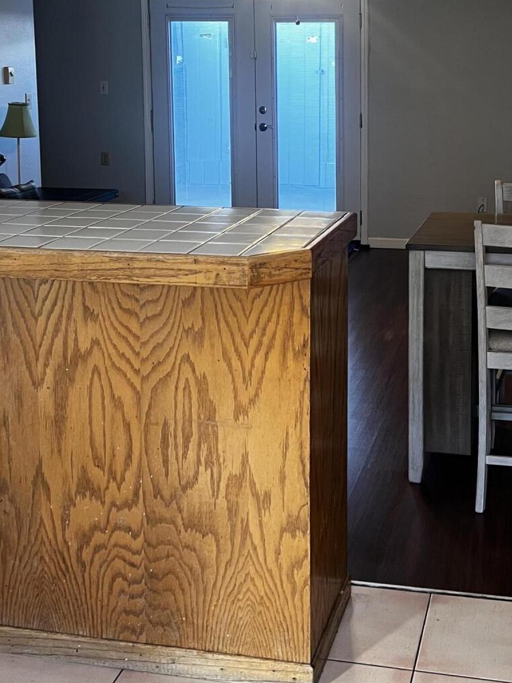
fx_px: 1006
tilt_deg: -5.3
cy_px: 139
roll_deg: -0.6
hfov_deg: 28.3
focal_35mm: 51
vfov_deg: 36.3
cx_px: 353
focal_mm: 5.7
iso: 100
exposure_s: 1/60
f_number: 1.5
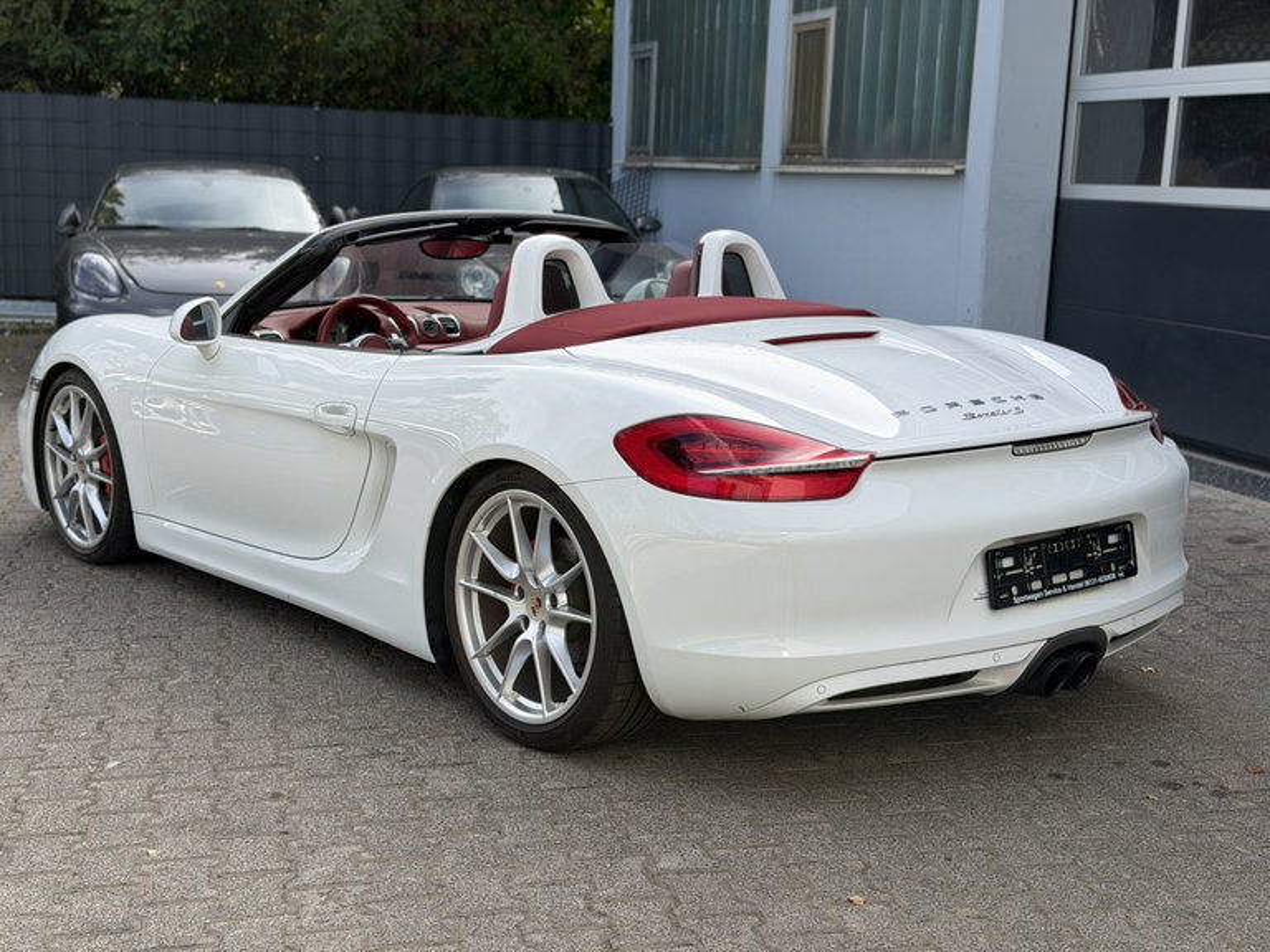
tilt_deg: -9.7
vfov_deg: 30.3
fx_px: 1761
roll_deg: -1.8
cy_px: 476
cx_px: 635
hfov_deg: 39.7
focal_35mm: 48
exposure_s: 1/1543
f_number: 1.78
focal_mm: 6.76
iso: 64
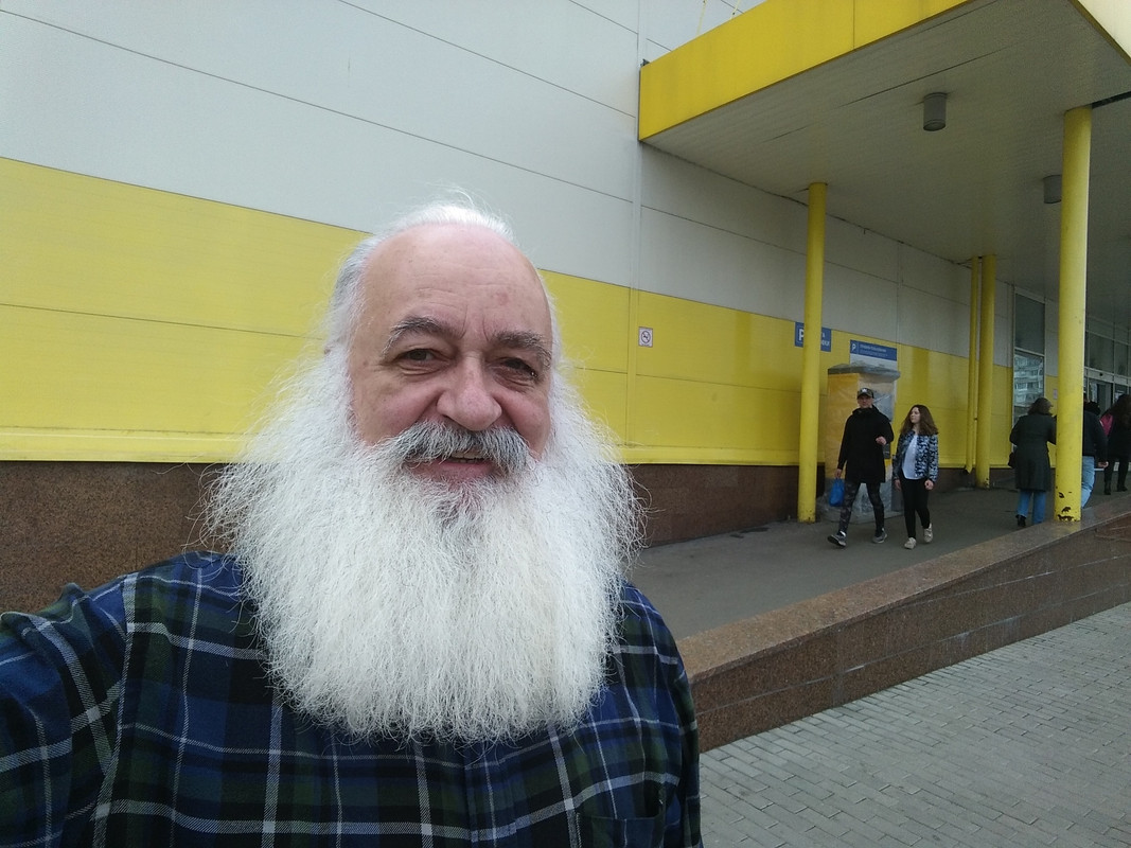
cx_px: 566
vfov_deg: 61.1
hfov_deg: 76.4
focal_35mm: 22
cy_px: 424
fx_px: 719
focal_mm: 2.38
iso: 100
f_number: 2.4
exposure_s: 1/523
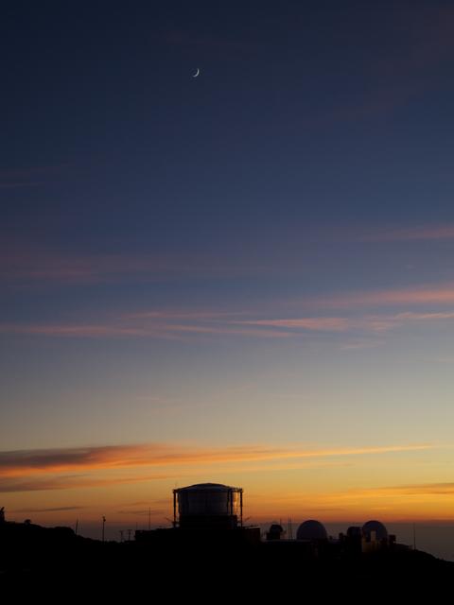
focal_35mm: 61
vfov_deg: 31.7
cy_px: 302
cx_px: 227
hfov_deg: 24.0
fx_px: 1067
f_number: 3.5
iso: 100
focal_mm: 13
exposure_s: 1/145
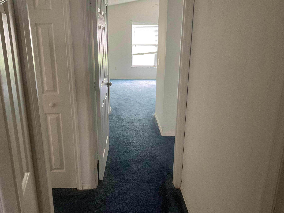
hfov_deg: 61.7
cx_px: 142
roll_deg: -1.4
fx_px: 238
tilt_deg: -17.0
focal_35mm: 29
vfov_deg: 48.2
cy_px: 106
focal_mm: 3
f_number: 1.8
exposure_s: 1/60
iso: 125
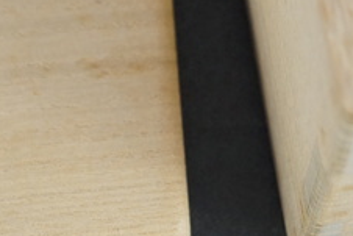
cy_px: -222
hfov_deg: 14.0
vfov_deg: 8.9
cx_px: 280
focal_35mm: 146
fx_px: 1432
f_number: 4
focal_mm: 22
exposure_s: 1/160
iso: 800
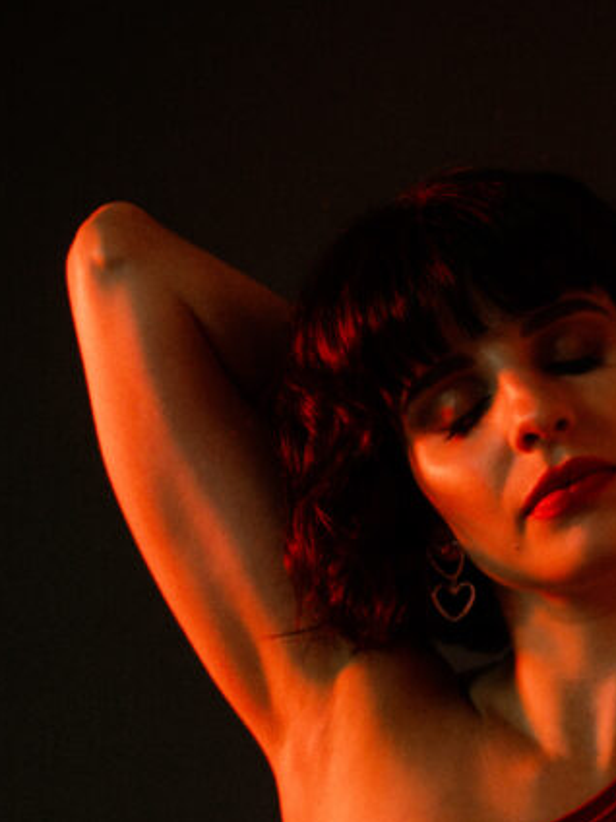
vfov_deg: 29.4
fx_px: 1542
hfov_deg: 21.7
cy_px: 616
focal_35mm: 65
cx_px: 636
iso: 1600
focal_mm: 28
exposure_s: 1/160
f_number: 4
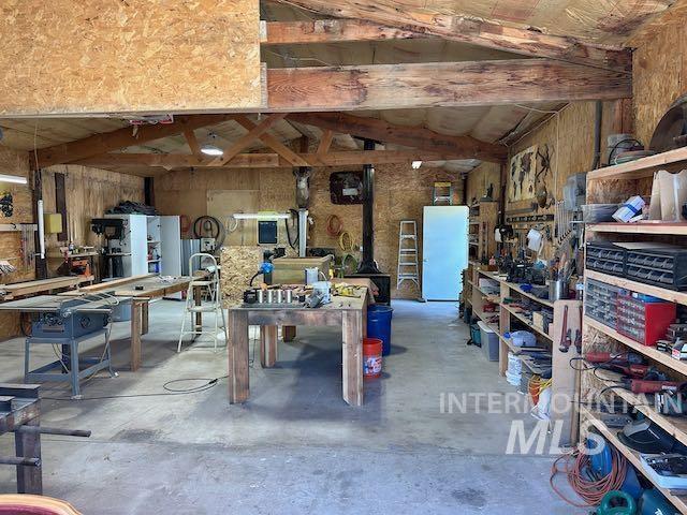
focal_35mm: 24
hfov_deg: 71.6
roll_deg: +1.8
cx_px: 344
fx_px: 476
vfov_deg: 56.8
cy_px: 258
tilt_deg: -2.8
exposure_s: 1/120
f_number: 1.78
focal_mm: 6.86
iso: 100
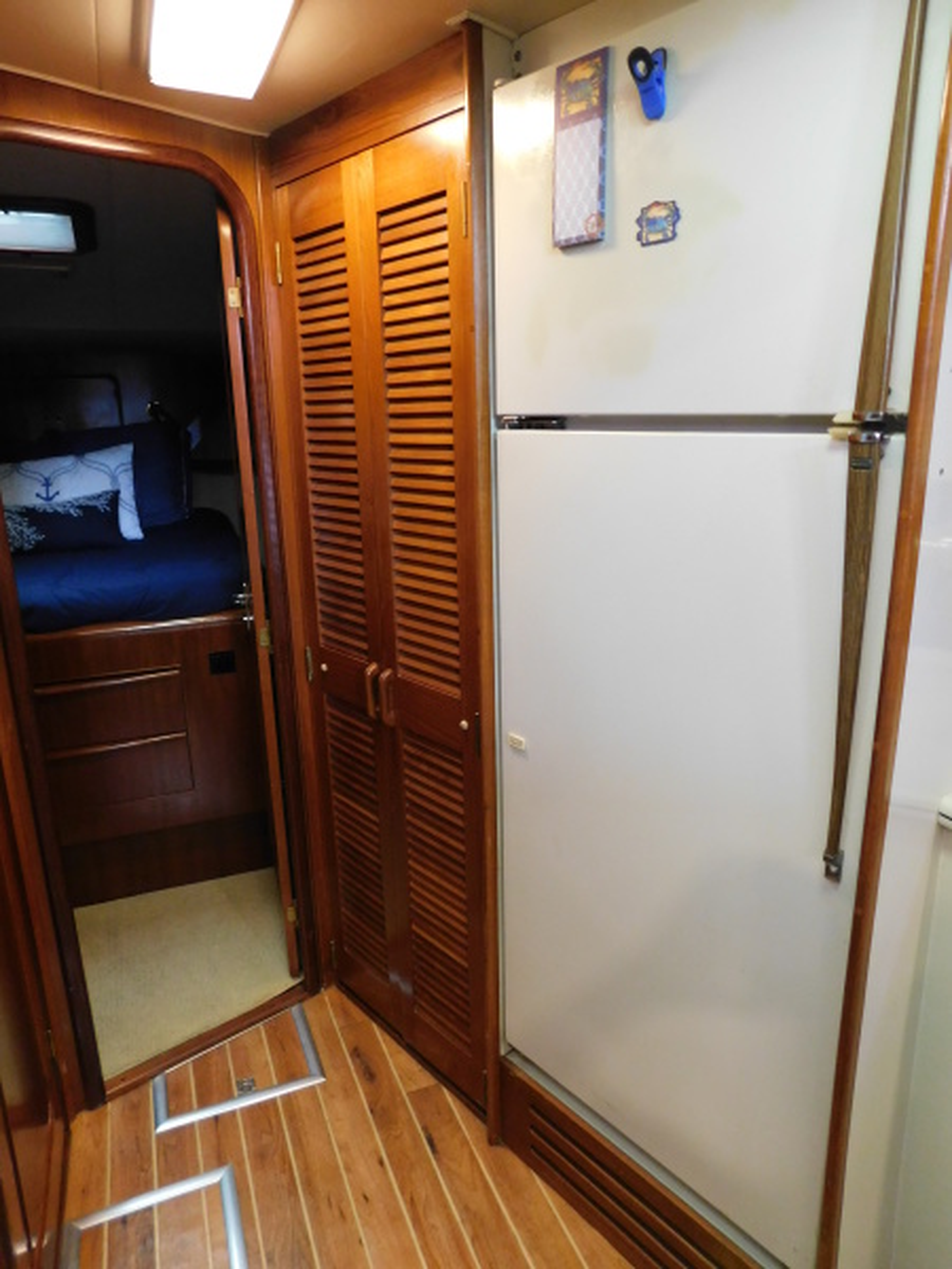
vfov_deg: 73.9
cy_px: 634
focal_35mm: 23
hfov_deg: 58.9
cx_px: 476
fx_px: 843
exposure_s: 1/20
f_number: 3
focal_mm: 4
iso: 400
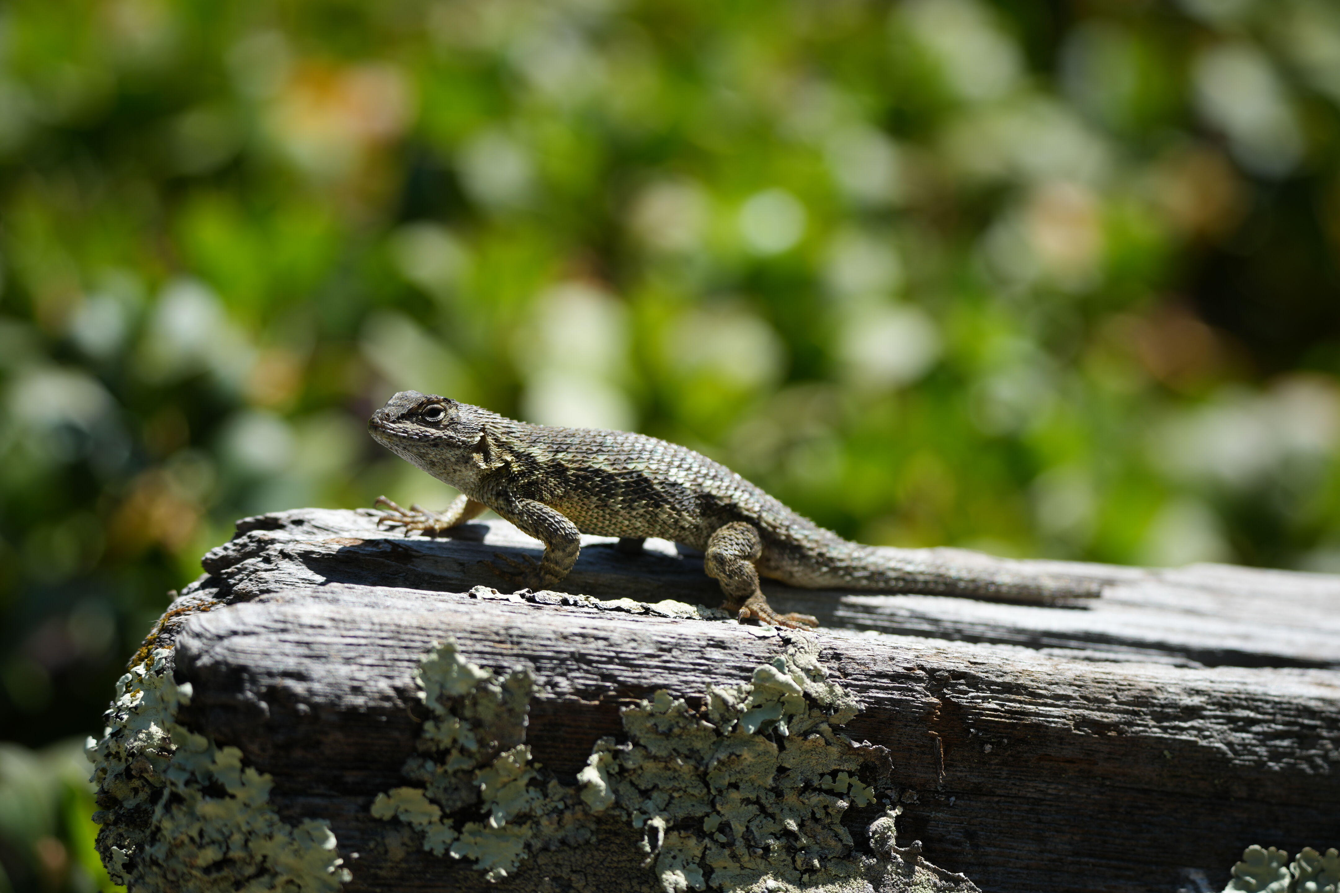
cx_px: 670
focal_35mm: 135
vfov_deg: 10.2
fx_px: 5025
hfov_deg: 15.2
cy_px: 446
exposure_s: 1/400
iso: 160
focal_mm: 135
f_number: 5.6
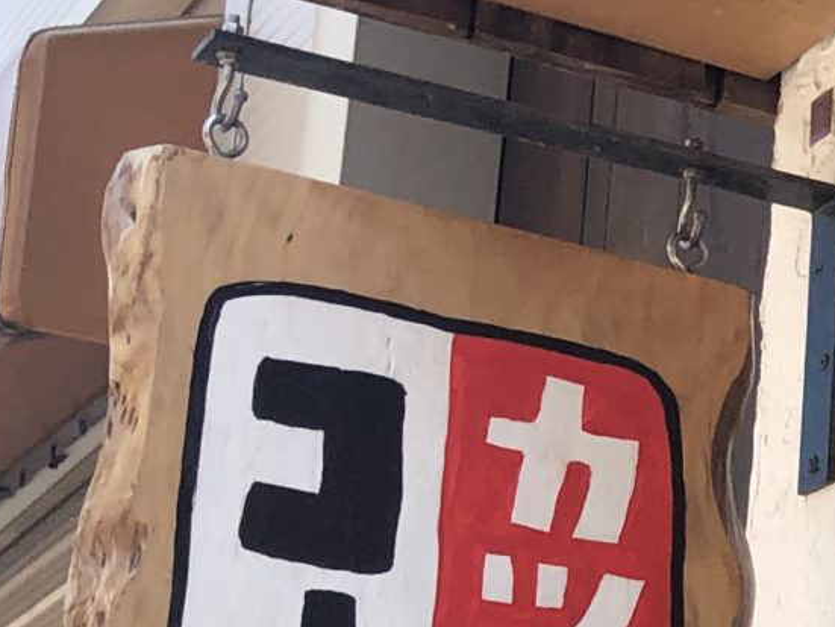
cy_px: 725
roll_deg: -0.3
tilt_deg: +14.4
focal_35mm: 130
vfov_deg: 11.2
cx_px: 1537
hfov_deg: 13.5
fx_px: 3138
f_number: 1.8
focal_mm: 3.99
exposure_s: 1/666
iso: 20
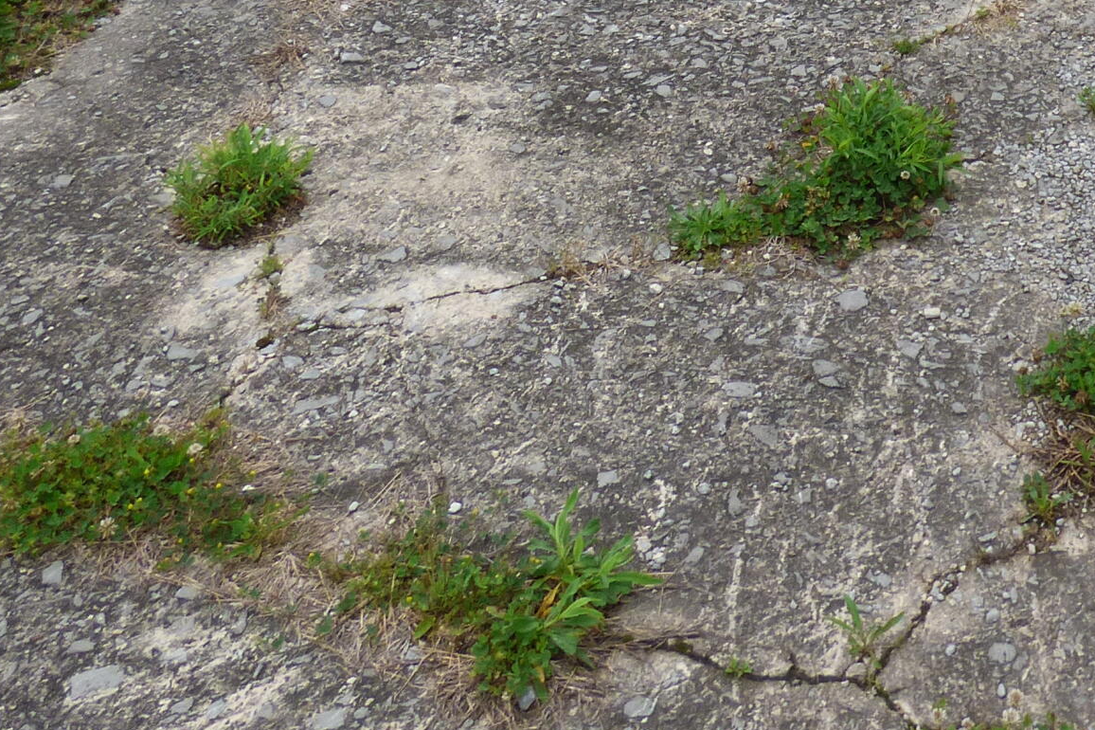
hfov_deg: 35.3
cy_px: -291
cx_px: 926
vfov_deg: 21.8
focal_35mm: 54
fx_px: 1642
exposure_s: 1/1600
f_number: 2.8
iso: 100
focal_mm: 3.58
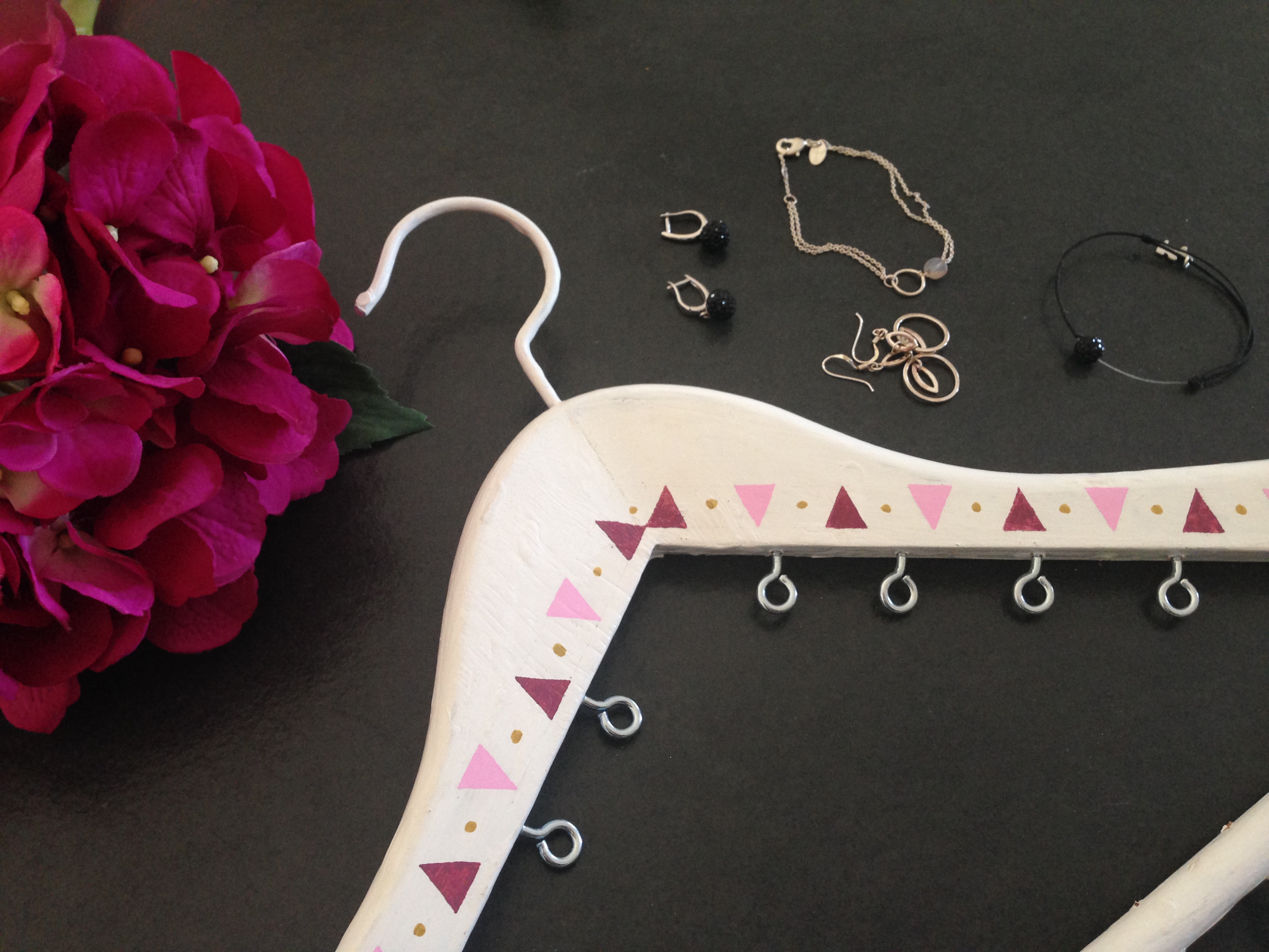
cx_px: 634
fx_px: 1210
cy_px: 476
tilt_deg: -61.0
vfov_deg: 42.9
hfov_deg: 55.4
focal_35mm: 33
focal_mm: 4.12
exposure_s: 1/20
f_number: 2.4
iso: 125
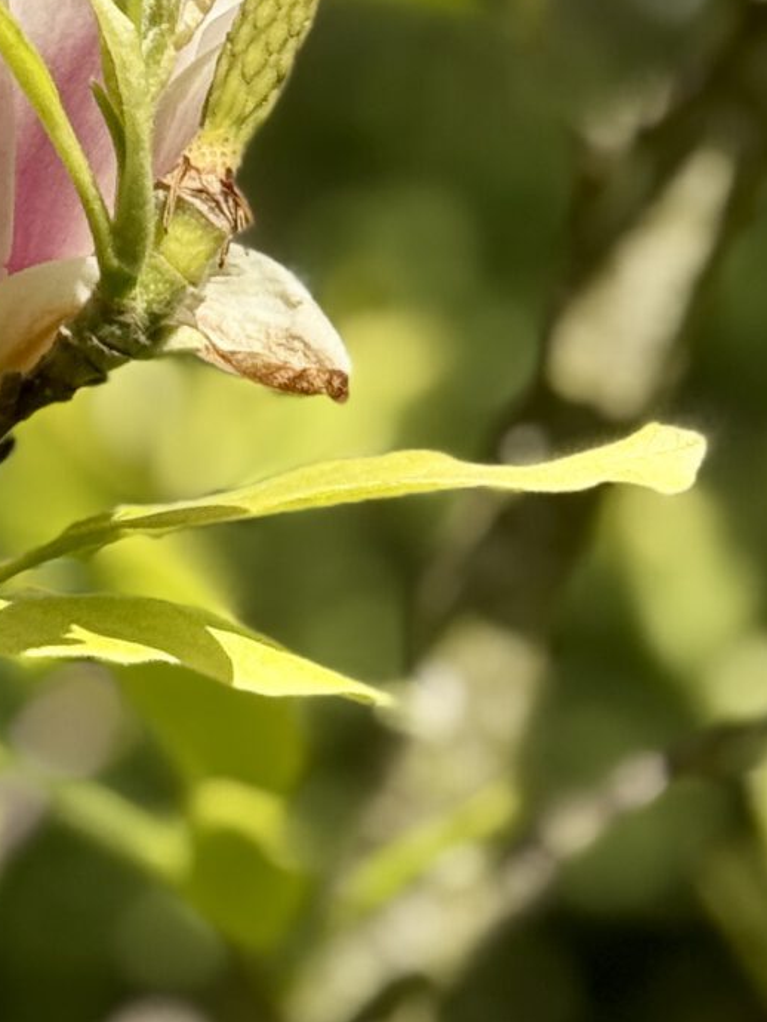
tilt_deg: +17.4
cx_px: -423
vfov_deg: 10.8
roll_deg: -1.1
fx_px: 5255
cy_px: -419
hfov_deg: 8.2
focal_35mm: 178
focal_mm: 6.76
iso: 64
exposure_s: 1/4329
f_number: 1.78
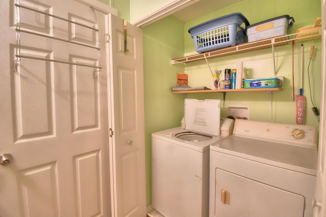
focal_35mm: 16
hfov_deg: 96.6
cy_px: 104
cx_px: 173
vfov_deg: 73.7
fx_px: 145
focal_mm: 10
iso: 560
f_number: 4.5
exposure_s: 1/30
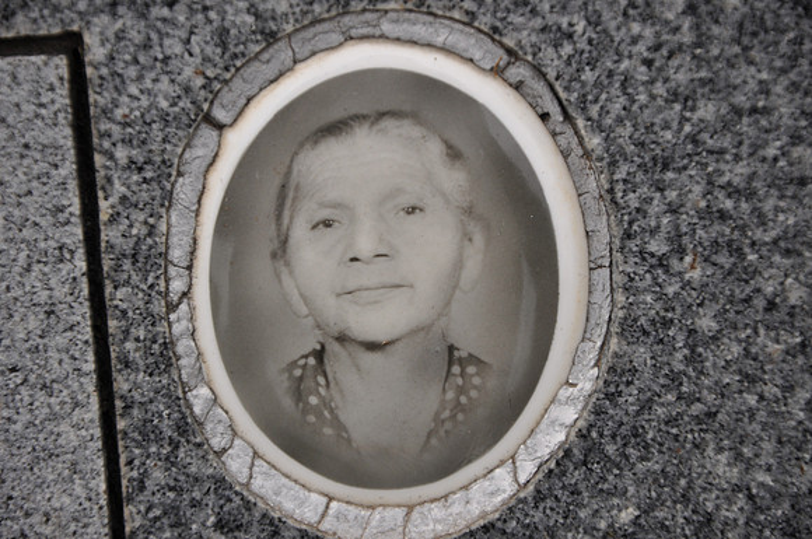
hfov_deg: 13.1
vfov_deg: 8.7
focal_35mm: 158
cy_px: 270
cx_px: 406
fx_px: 3548
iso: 200
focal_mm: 105
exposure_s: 1/125
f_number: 5.6
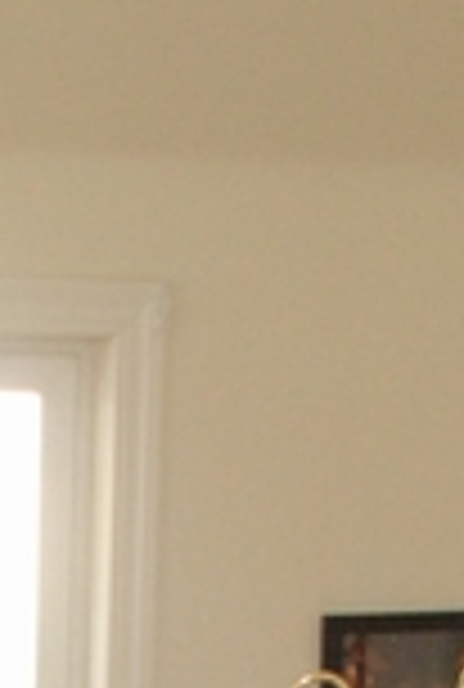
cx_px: -135
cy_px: 1601
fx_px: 4367
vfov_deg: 8.3
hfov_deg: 6.0
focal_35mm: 227
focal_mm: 31
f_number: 5.6
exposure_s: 1/100
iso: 1600
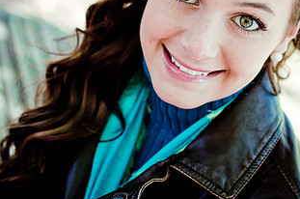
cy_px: 26
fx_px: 814
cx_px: 155
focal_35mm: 98
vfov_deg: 13.8
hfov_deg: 20.9
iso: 200
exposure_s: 1/400
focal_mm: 35
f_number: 2
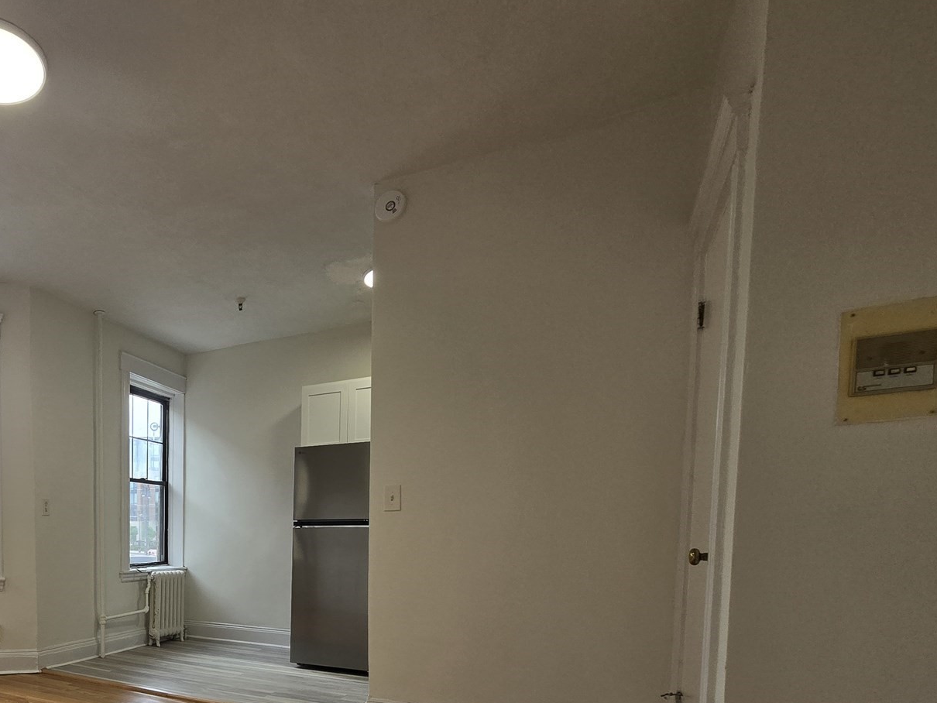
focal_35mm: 22
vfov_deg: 55.4
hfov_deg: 66.9
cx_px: 147
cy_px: 591
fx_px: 596
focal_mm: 2.2
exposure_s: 1/129
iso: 50
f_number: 2.2
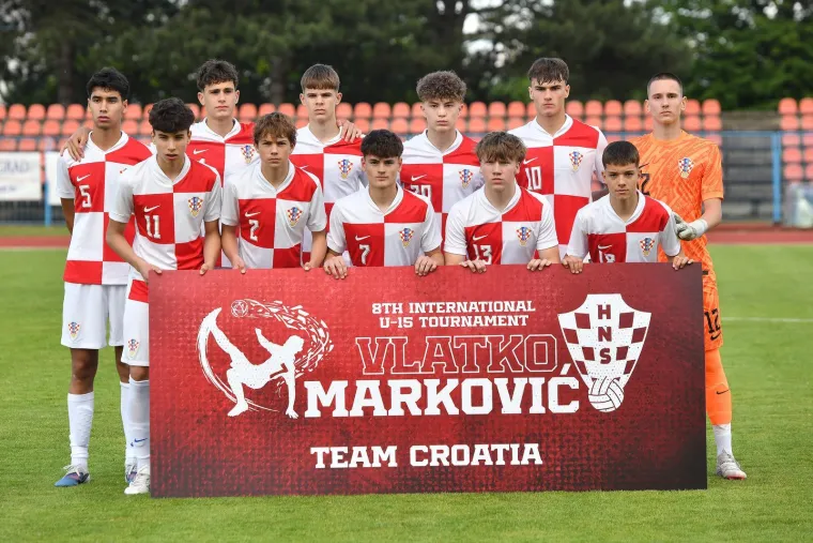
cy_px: 272
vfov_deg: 9.5
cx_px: 406
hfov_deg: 14.2
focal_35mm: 145
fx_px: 3275
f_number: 6.3
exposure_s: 1/1250
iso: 400
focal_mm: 145
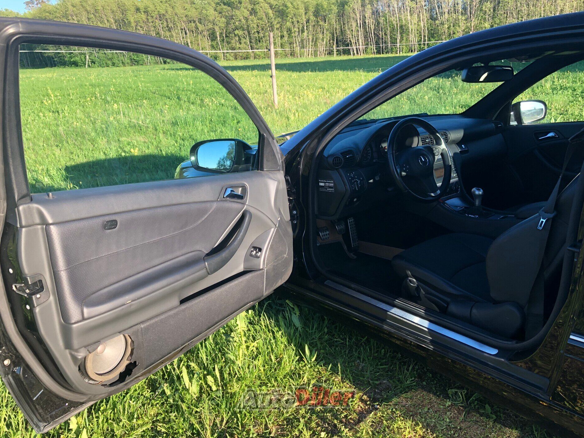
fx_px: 489
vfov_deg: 48.2
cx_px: 296
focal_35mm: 29
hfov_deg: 61.6
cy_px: 215
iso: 20
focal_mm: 3.99
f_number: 1.8
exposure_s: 1/220
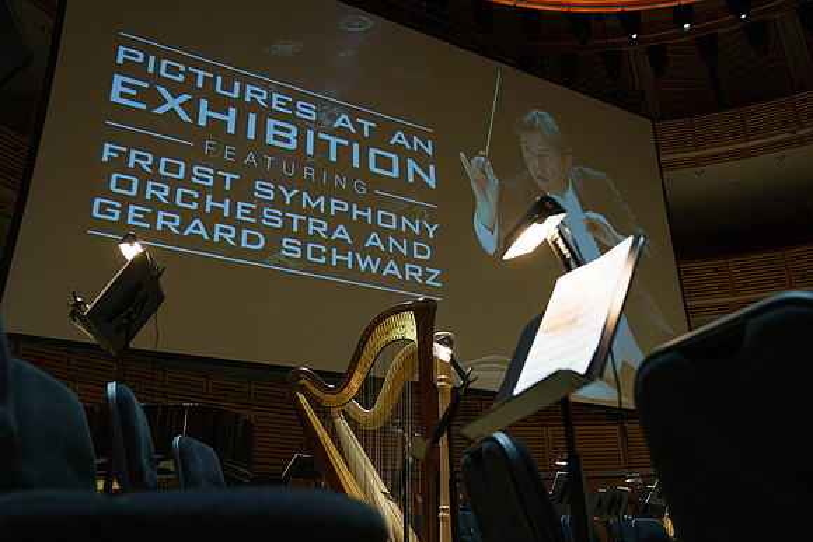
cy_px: 271
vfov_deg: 42.3
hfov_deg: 60.3
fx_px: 700
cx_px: 406
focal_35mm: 31
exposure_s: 1/200
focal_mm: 31
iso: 2500
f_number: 4
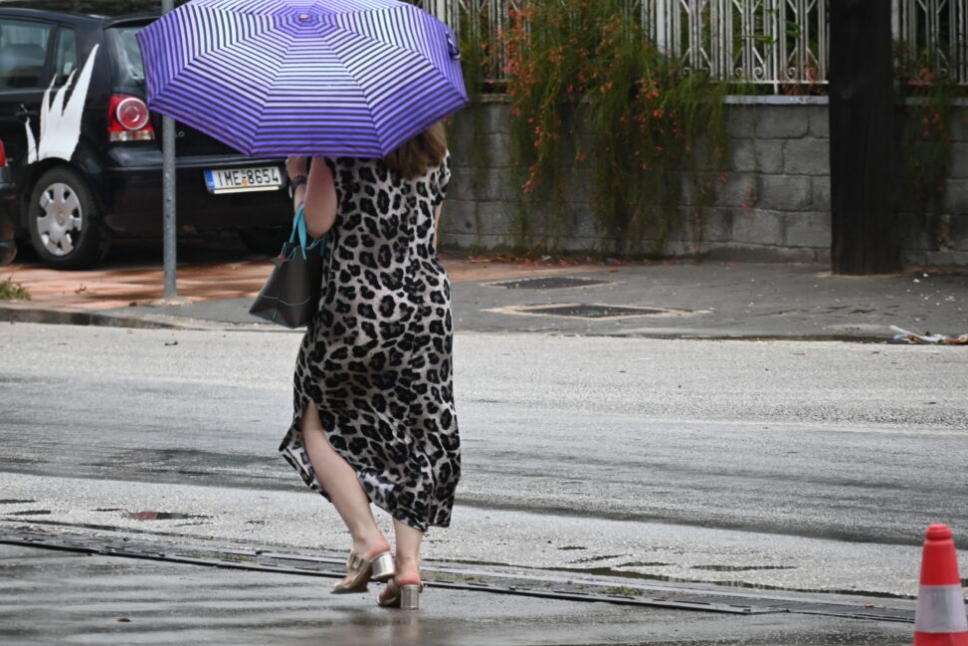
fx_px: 6965
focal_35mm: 259
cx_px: 407
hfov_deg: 7.9
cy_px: 312
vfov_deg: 5.3
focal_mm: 140
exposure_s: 1/250
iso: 450
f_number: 5.6
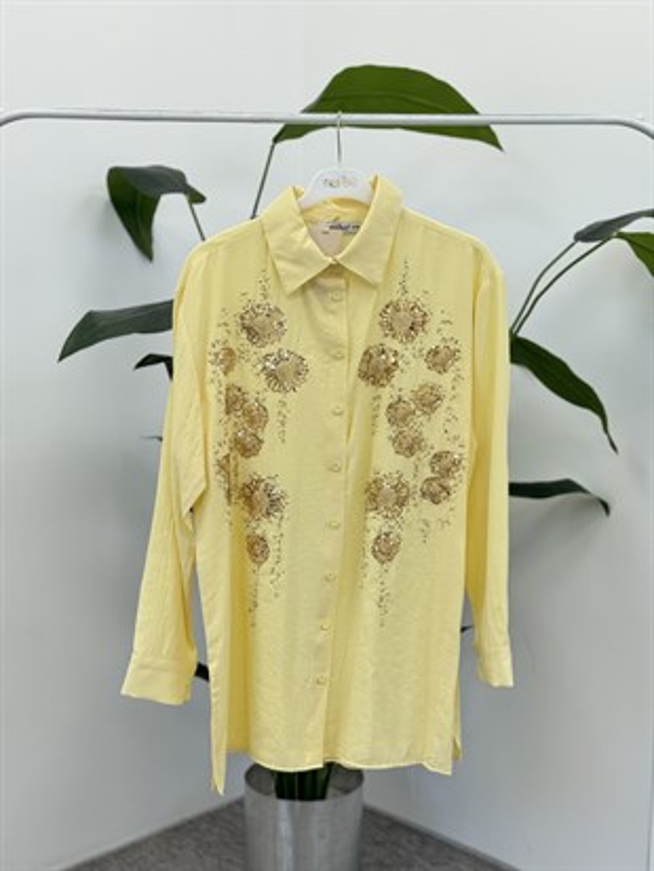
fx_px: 1209
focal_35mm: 48
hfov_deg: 30.3
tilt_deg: -6.9
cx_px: 327
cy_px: 436
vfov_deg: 39.6
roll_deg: -0.7
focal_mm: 6.76
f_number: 1.78
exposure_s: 1/149
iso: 50
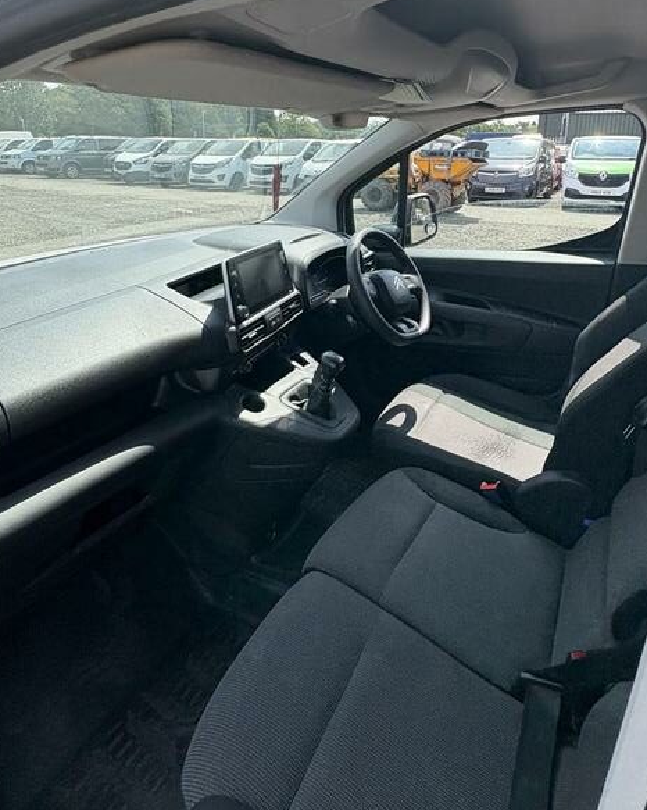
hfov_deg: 65.4
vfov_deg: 74.7
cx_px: 346
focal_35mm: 21
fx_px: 503
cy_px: 257
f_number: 2.2
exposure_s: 1/565
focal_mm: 2.22
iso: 40
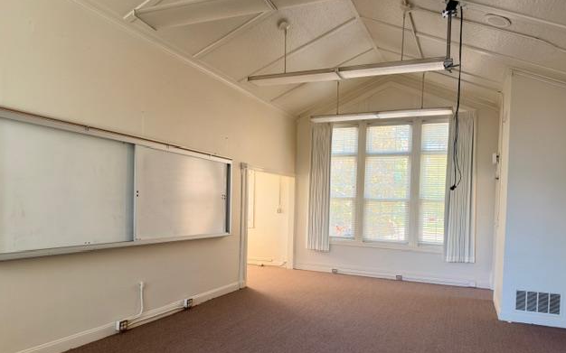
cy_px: 212
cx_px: 286
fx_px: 401
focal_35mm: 26
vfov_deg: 47.3
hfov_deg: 70.4
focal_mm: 6.93
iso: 200
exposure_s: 1/121
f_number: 1.8
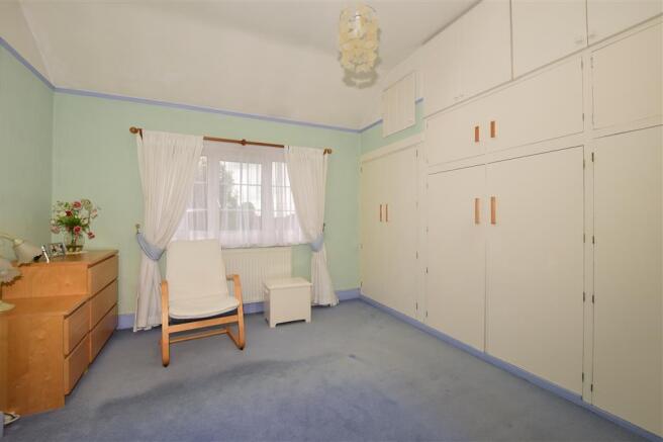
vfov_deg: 77.3
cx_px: 332
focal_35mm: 15
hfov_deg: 100.4
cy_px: 221
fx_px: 276
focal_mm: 10
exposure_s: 1/200
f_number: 7.1
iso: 400
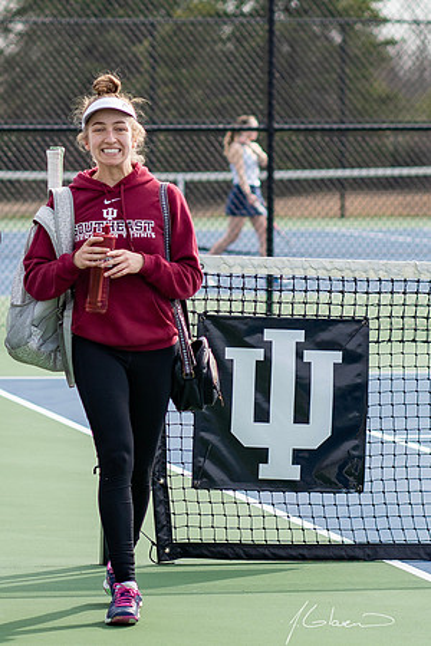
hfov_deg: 5.2
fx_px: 4740
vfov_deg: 7.8
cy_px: 259
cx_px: 11
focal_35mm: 264
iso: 100
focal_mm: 100
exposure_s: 1/1000
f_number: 3.5
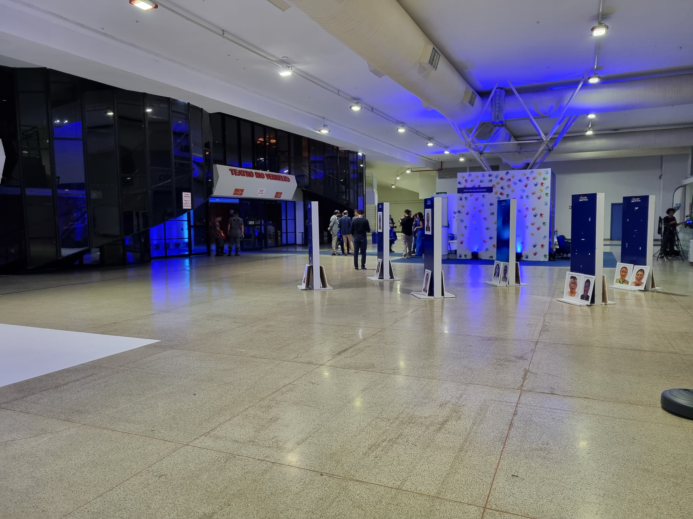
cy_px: 260
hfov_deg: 67.3
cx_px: 346
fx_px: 521
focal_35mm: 26
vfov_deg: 53.1
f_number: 1.8
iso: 250
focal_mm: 5.4
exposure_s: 1/120
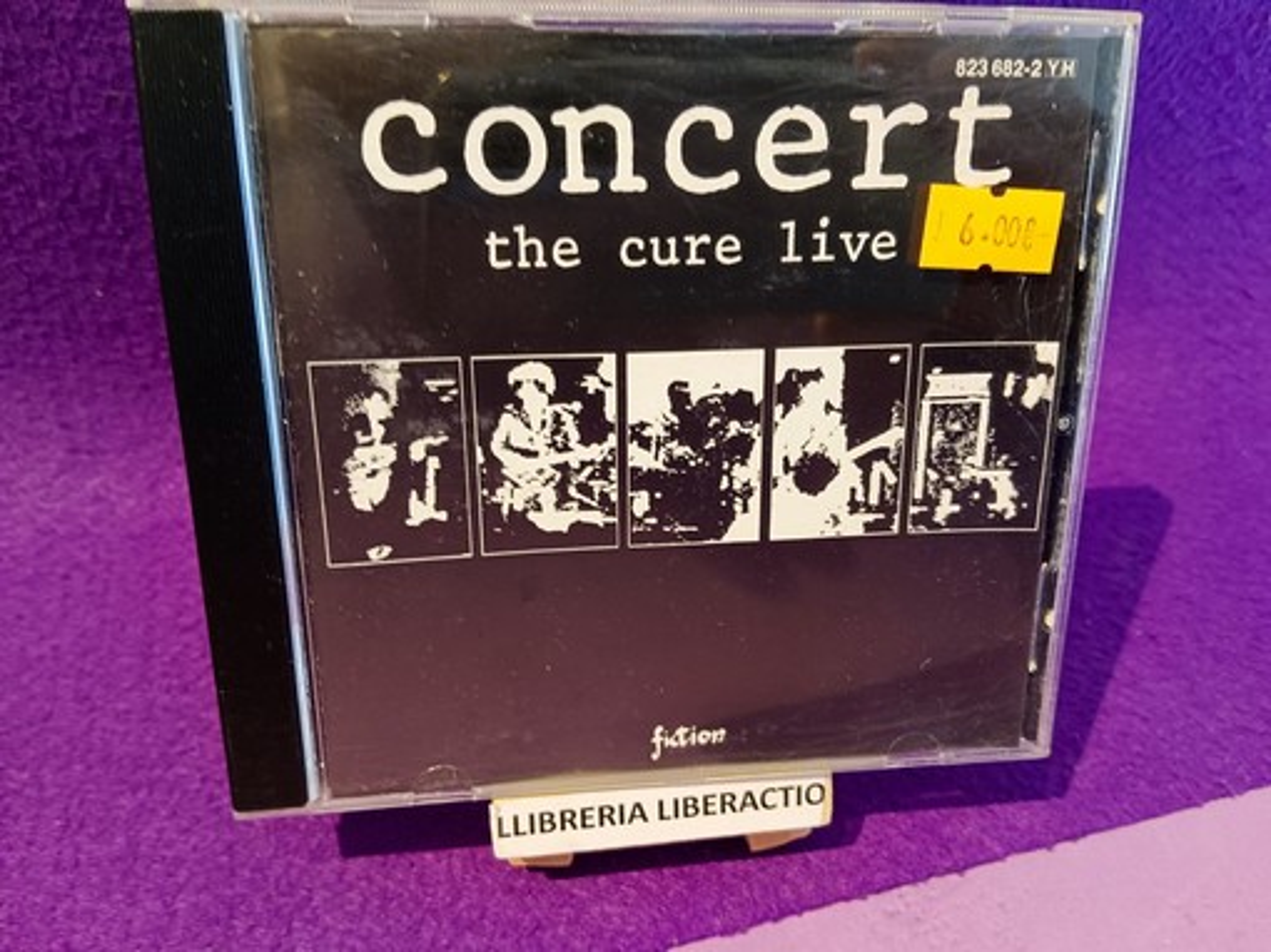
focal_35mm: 26
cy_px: 476
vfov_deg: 53.0
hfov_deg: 67.3
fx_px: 954
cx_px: 636
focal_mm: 3.96
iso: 1133
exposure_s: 1/33.3
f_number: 1.8
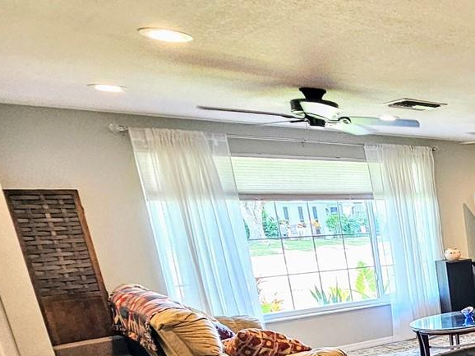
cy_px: 362
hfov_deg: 35.5
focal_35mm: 36
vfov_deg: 35.5
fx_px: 494
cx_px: 613
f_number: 2.2
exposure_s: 1/60
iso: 200
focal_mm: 2.2
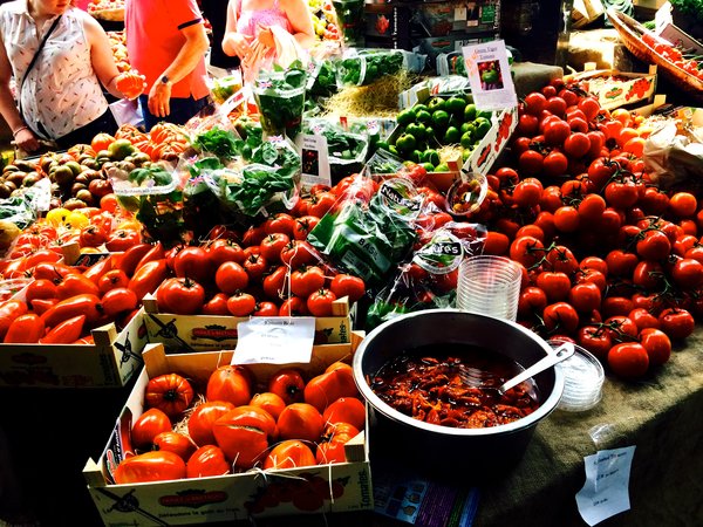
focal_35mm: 30
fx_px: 609
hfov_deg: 60.0
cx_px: 352
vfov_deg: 46.8
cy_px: 264
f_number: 2.2
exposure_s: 1/30
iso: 40
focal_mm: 4.12
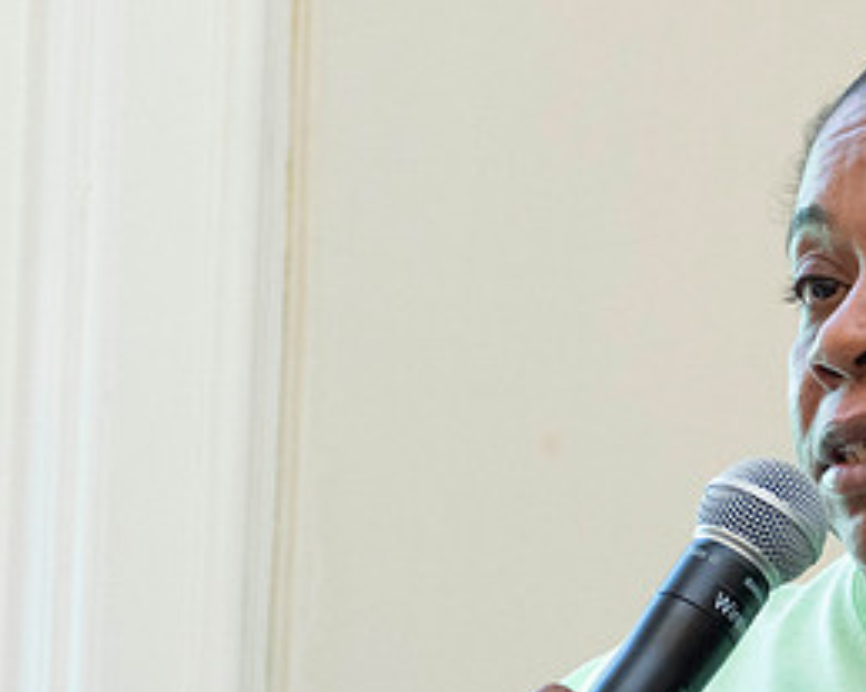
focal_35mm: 252
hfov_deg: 7.6
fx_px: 6456
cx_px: 799
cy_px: 423
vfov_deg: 6.1
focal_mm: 80
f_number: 5.6
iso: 2000
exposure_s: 1/100
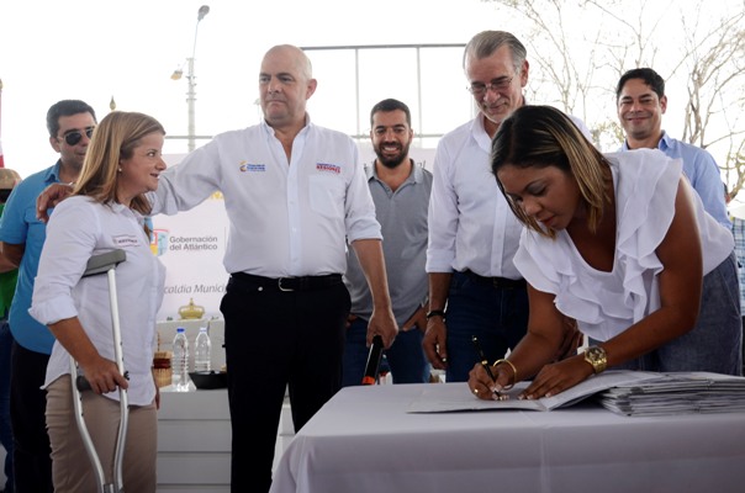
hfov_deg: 67.5
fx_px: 558
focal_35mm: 27
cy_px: 246
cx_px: 372
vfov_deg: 47.7
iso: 200
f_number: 5.6
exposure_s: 1/180
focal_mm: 18
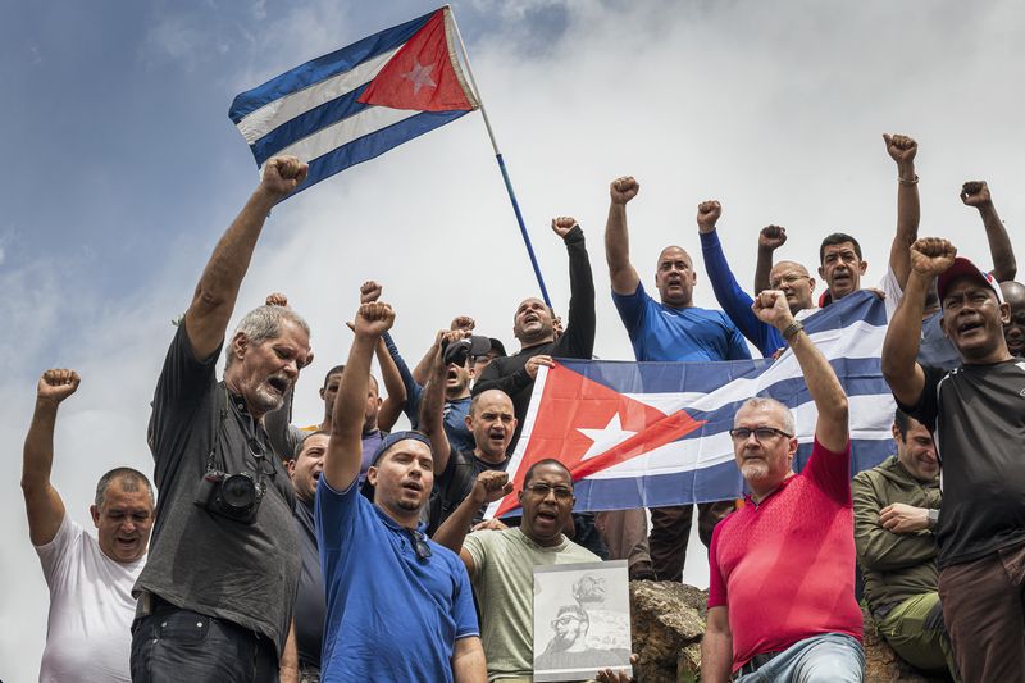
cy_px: 342
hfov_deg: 39.6
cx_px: 512
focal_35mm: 50
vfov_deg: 27.0
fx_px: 1423
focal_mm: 50
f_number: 13
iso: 400
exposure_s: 1/400
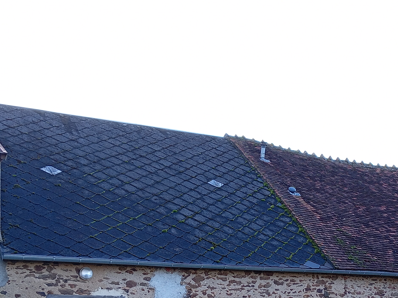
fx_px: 678
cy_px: 277
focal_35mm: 59
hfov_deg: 32.5
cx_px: 249
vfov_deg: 24.0
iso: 125
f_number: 1.8
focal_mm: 4.05
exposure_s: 1/100
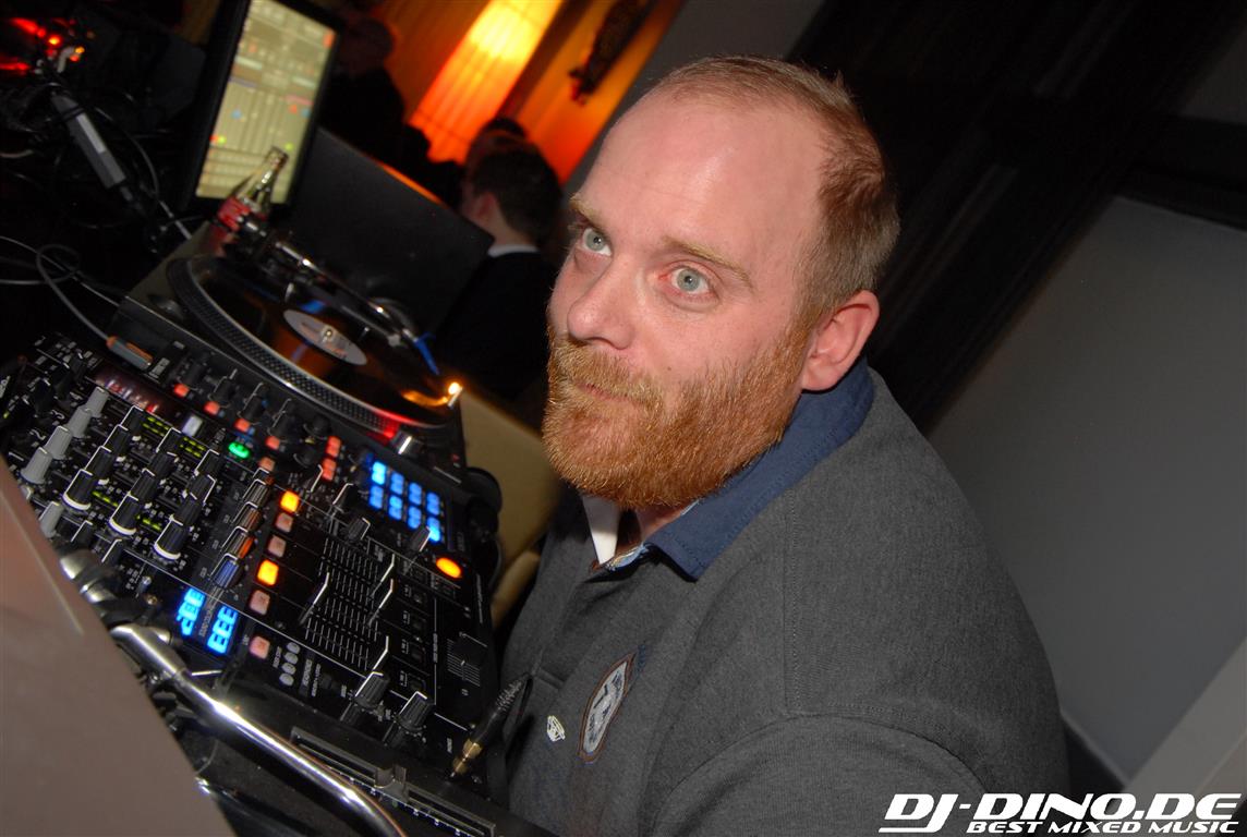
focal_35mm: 36
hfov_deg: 53.0
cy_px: 418
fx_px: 1250
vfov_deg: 37.0
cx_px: 624
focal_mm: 24
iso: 400
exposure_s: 1/1.6
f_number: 5.6
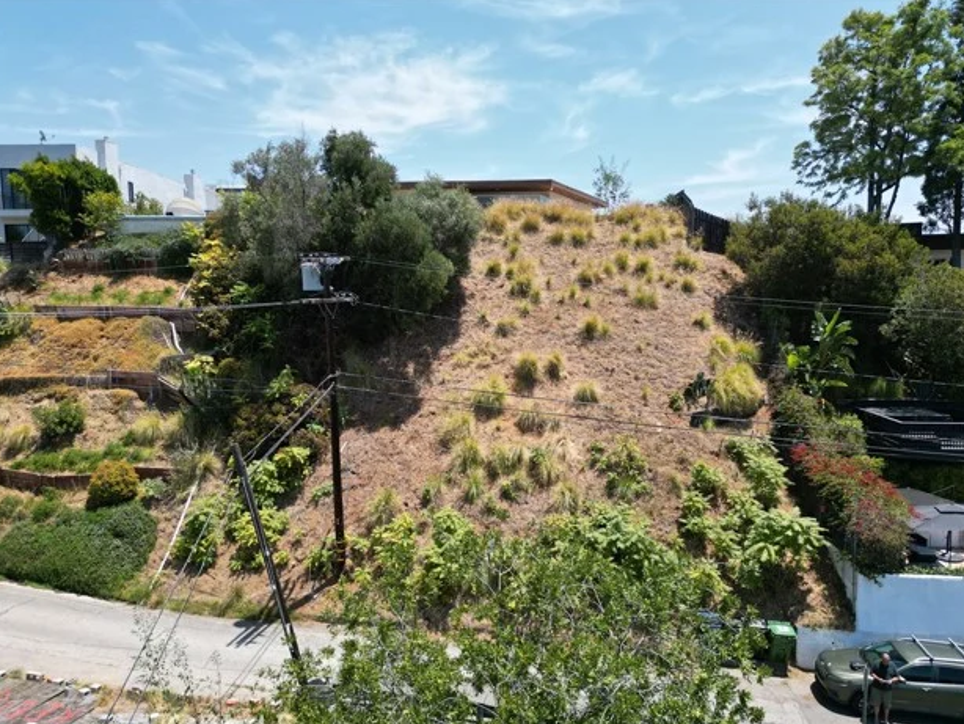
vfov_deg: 54.9
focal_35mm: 25
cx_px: 490
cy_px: 374
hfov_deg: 69.4
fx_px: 696
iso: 130
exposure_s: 1/2500
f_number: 1.7
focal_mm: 6.72
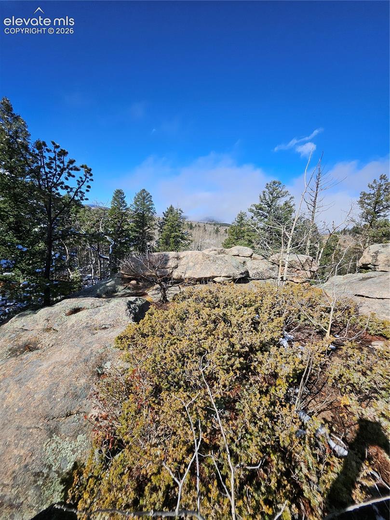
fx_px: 195
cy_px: 260
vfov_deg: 106.2
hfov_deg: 89.9
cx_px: 195
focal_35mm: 13
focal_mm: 1.74
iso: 32
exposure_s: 1/1163
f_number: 2.2
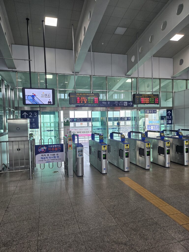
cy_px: 126
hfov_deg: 56.8
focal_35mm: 24
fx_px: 175
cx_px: 94
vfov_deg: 71.6
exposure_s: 1/120
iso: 100
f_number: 1.8
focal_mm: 5
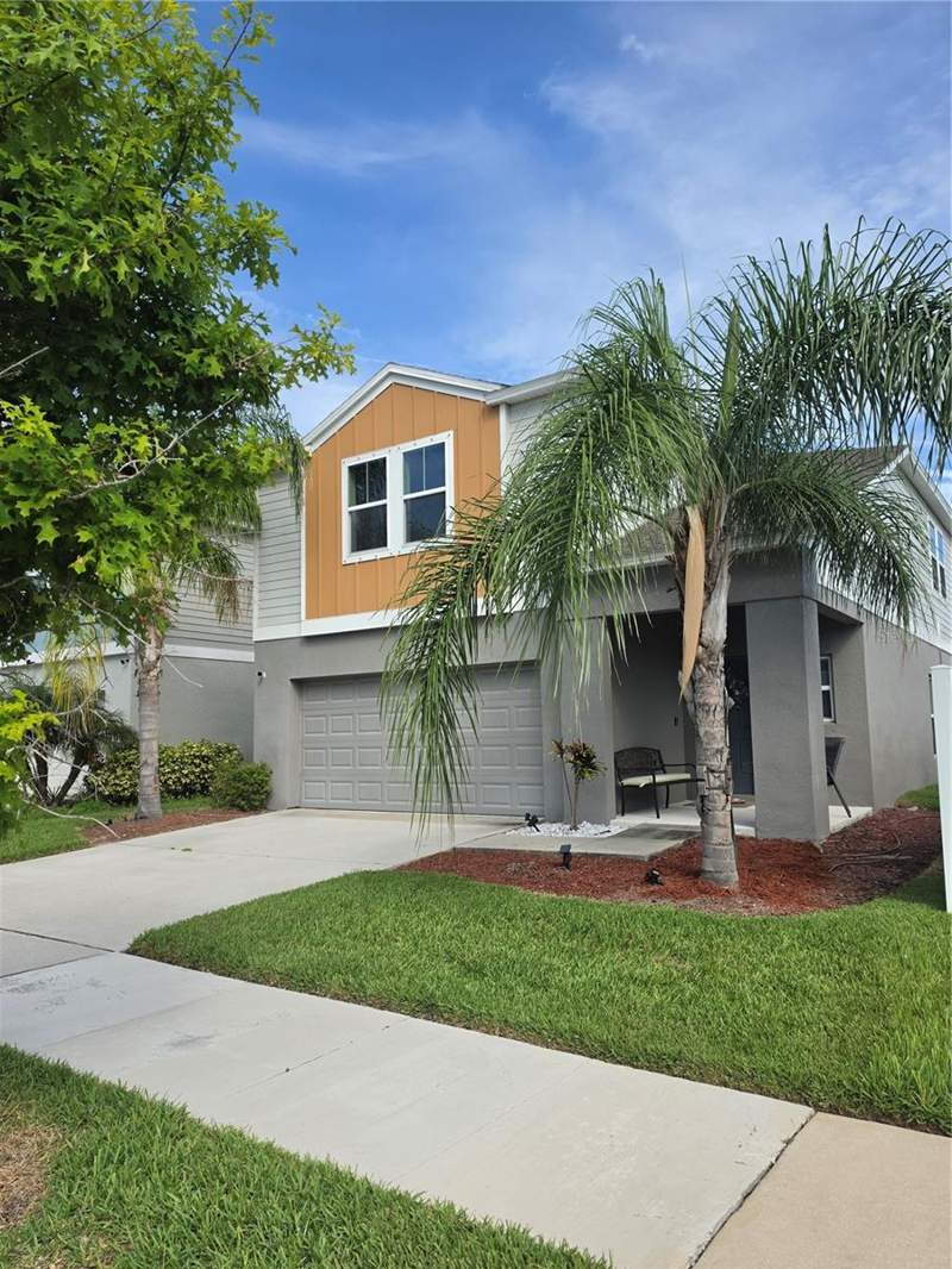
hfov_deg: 58.9
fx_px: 843
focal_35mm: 23
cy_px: 634
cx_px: 476
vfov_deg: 73.9
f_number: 1.4
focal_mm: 6.5
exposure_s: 1/5294
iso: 64
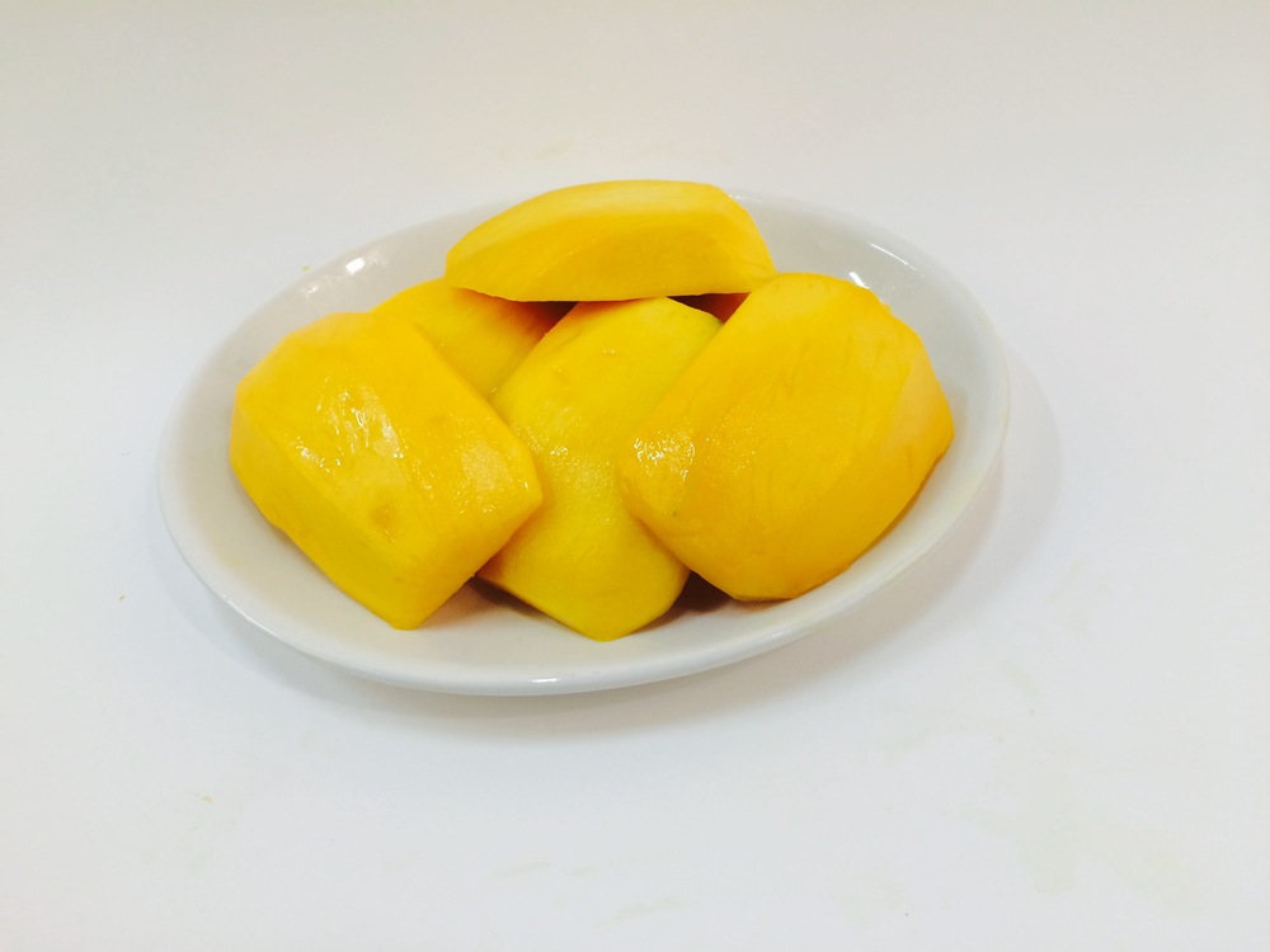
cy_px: 476
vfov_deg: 48.2
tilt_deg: -54.2
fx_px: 1064
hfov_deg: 61.7
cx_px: 635
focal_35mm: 29
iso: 40
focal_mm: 4.15
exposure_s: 1/33
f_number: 2.2
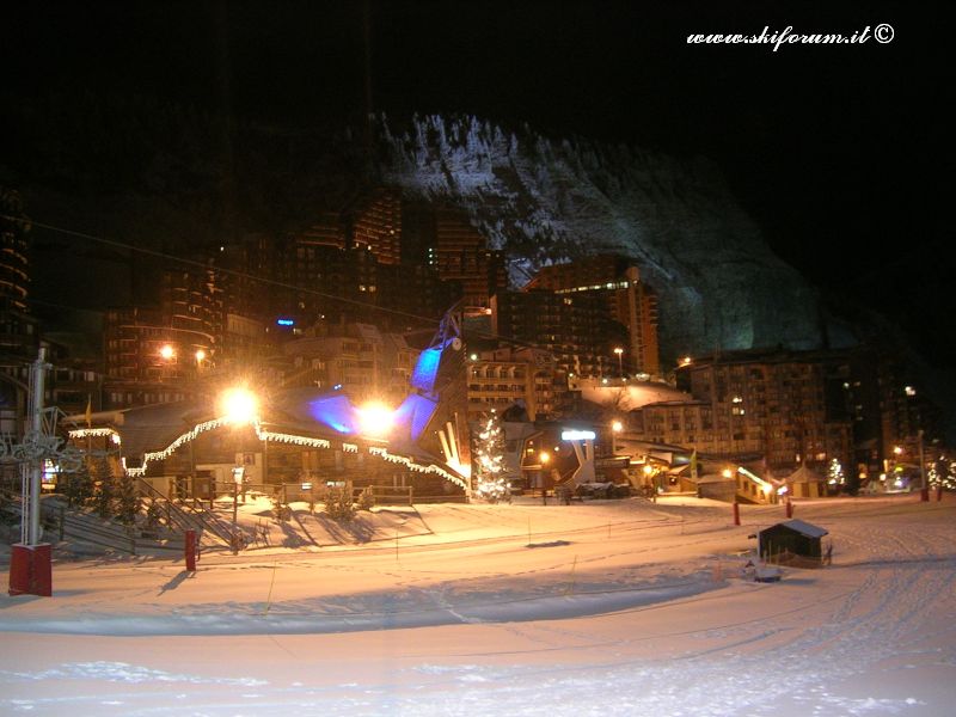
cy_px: 358
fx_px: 967
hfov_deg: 52.6
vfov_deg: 40.7
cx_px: 478
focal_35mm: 35
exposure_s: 1/2.8
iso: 143
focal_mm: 5.4
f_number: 2.8
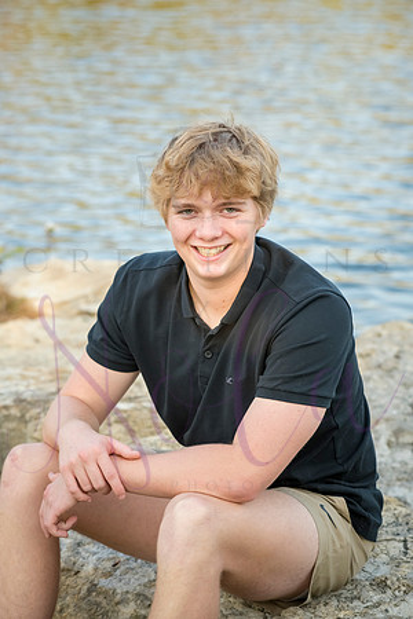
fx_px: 1807
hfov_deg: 13.0
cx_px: 206
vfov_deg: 19.5
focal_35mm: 105
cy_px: 310
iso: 800
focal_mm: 105
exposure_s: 1/640
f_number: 5.6
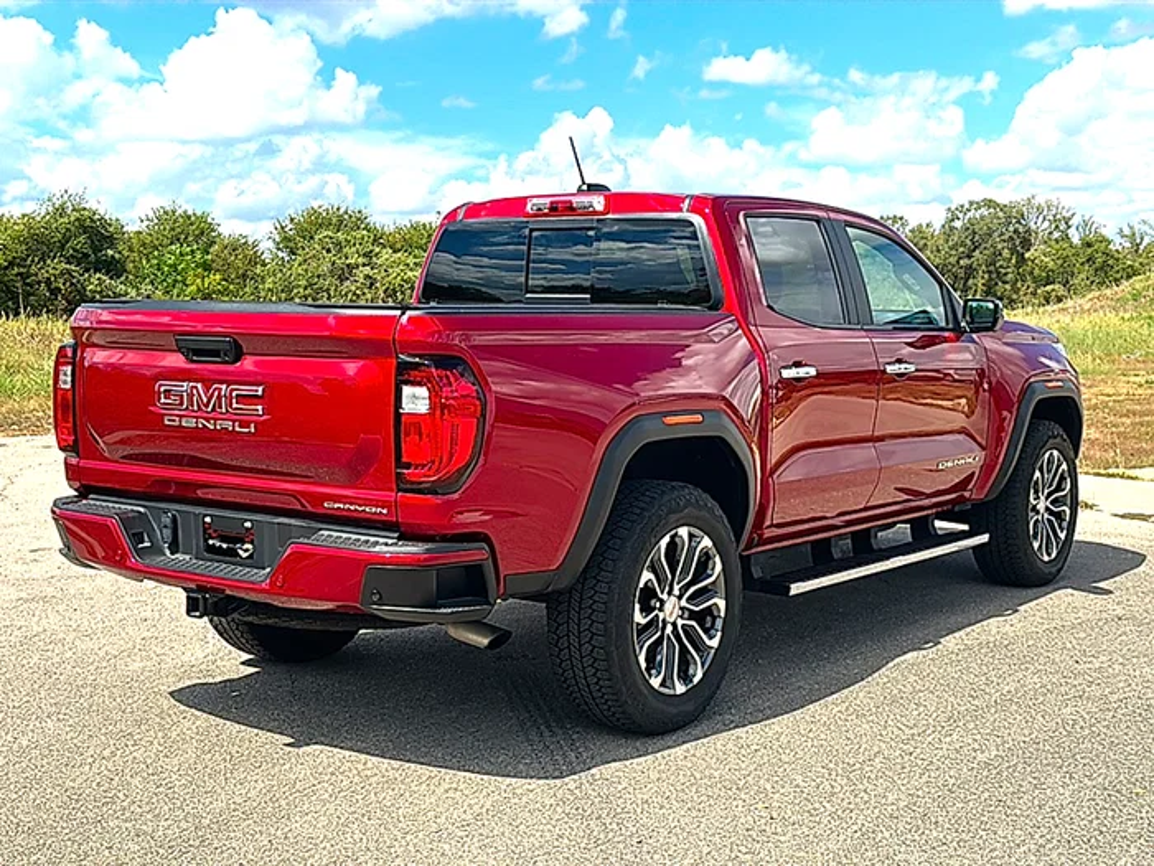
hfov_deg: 47.9
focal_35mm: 39
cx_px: 577
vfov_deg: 36.8
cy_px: 433
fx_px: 1300
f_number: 1.78
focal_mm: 6.86
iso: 80
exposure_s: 1/4049
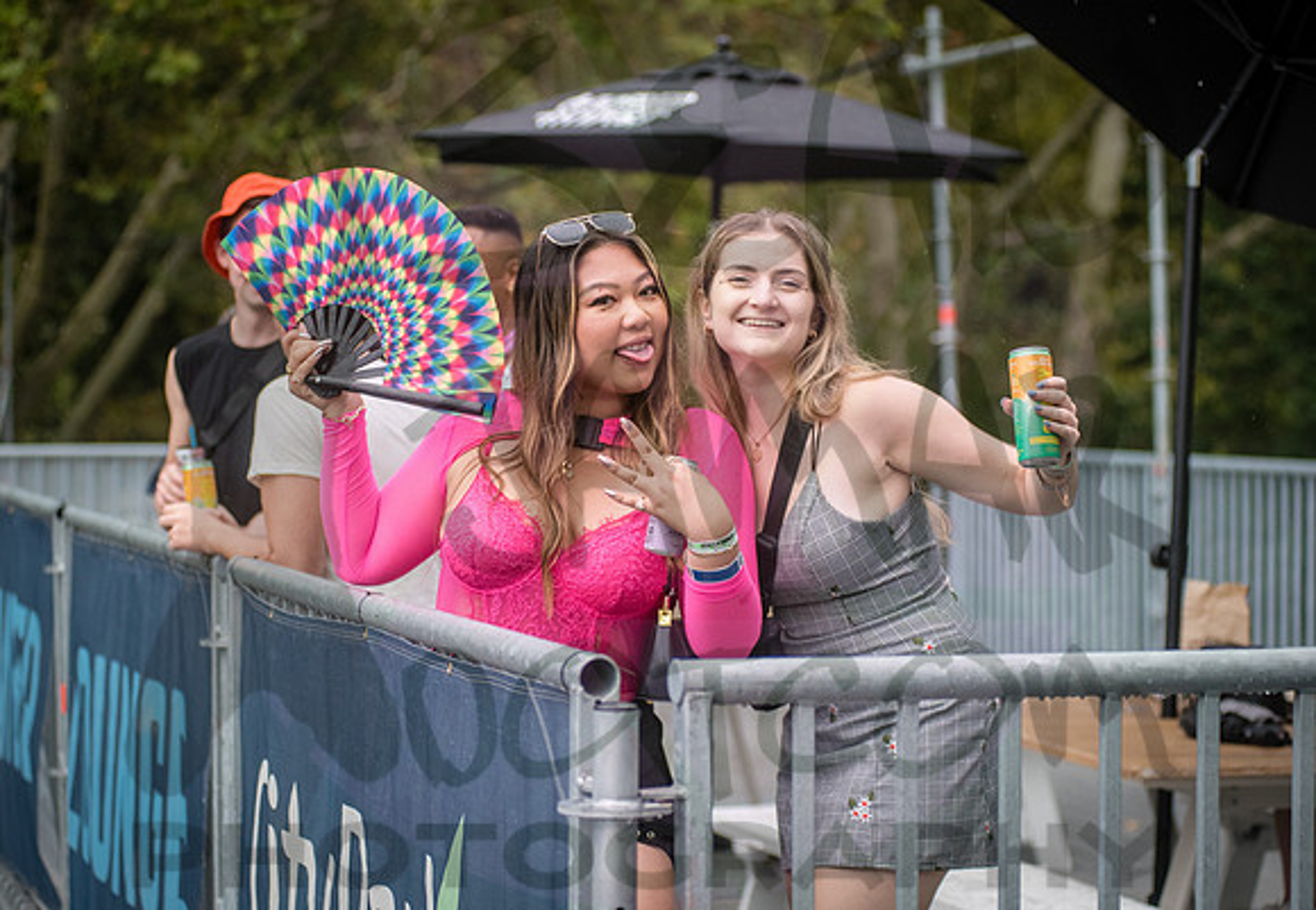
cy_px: 443
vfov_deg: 15.6
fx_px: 3321
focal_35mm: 90
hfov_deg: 22.4
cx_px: 646
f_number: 3.5
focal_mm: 80
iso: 2000
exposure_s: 1/1600
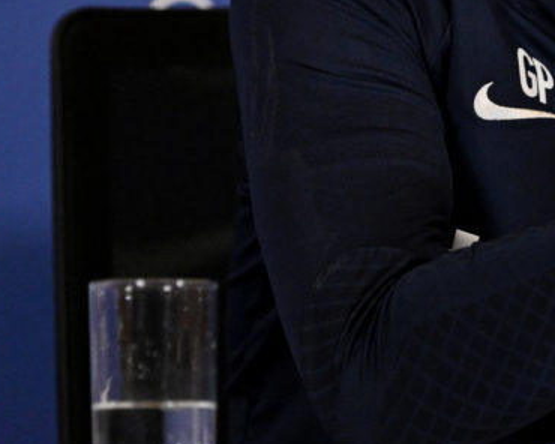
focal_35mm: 502
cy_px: -39
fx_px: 8246
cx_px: 520
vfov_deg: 3.1
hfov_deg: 3.9
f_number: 2.8
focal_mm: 165
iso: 2500
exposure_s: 1/500
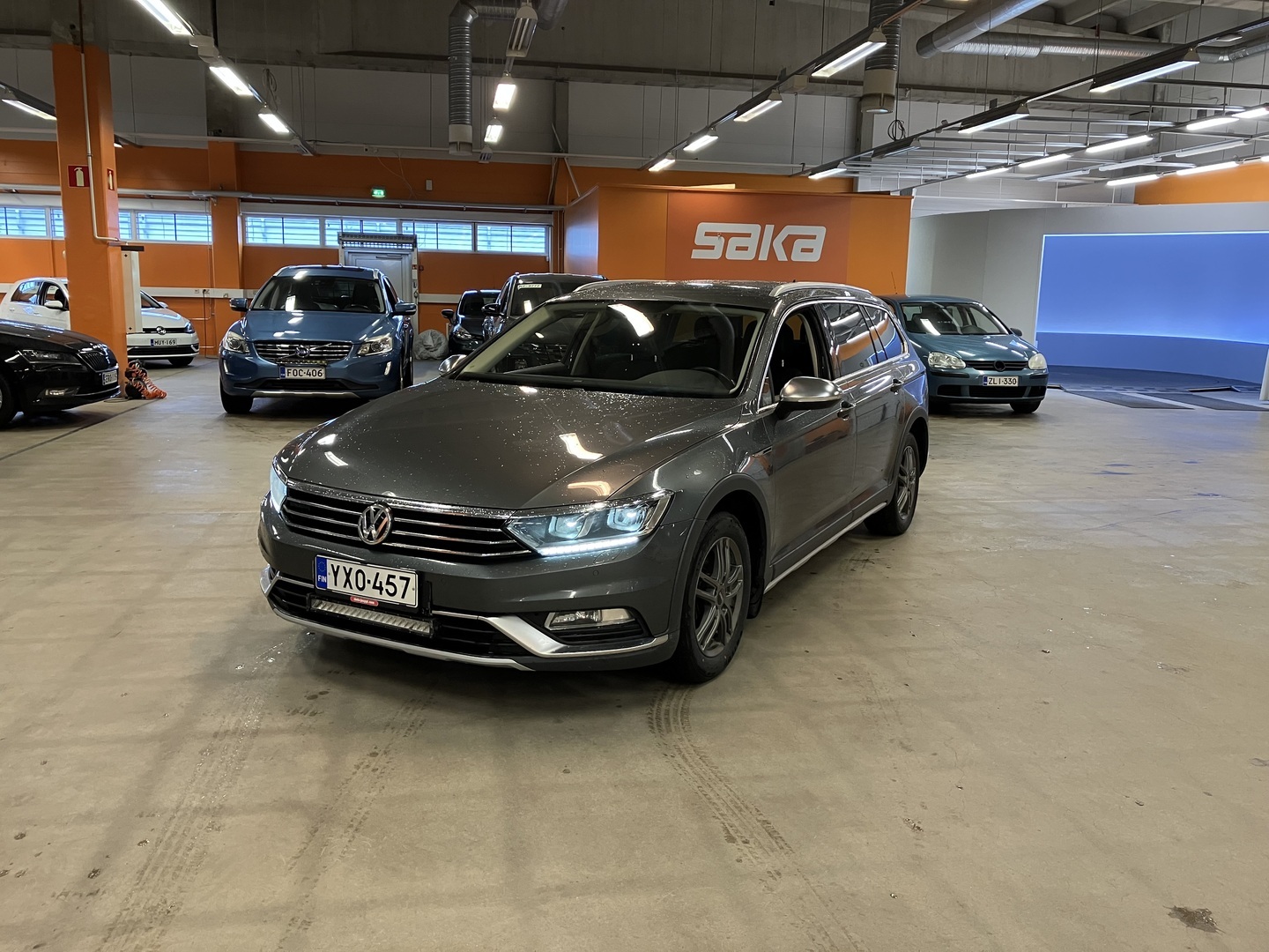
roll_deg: -0.8
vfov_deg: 49.7
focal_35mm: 28
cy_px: 476
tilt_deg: -9.6
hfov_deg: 63.4
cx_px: 634
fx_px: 1026
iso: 125
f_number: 1.8
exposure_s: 1/50
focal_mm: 3.99
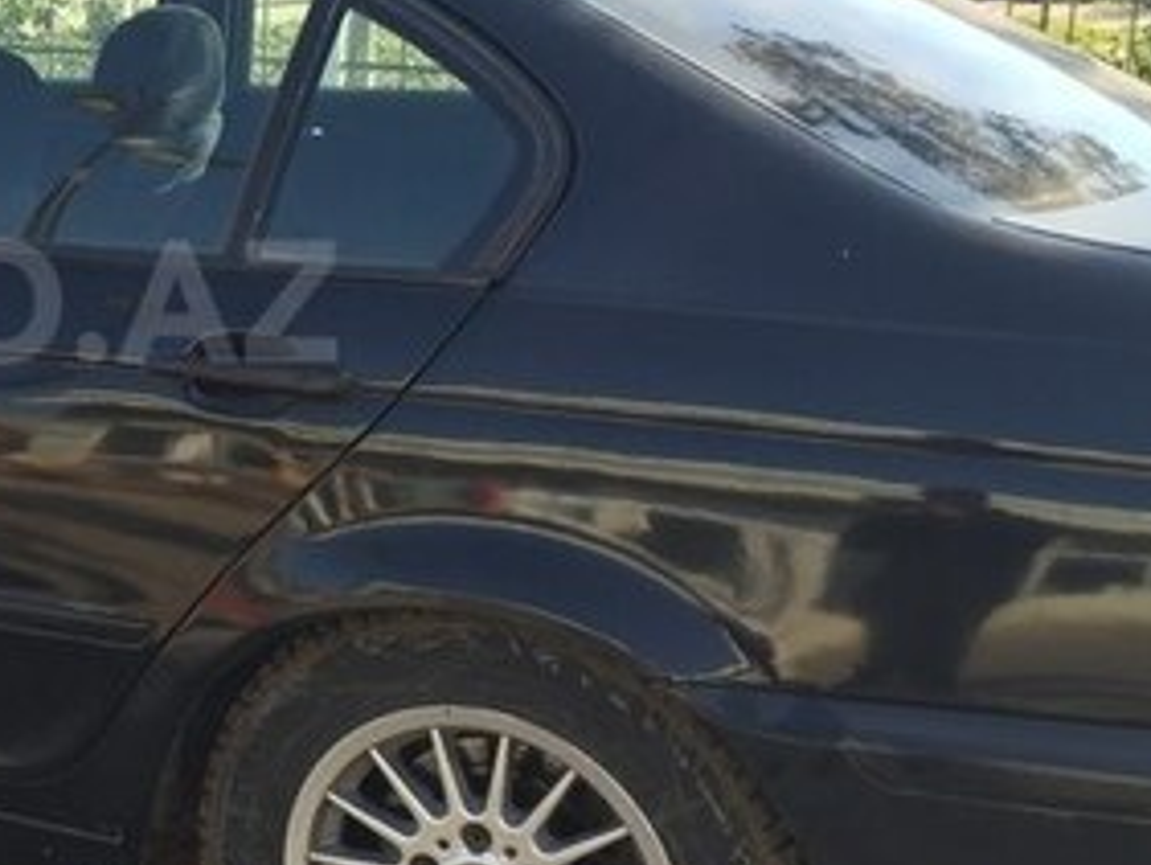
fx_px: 2262
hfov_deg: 26.5
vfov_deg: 21.6
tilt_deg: -10.6
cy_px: 301
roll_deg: -0.7
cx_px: -82
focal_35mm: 68
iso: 32
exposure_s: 1/476
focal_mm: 4.15
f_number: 2.2
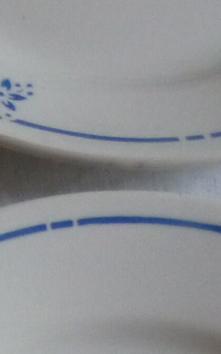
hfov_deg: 6.6
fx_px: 1813
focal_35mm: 188
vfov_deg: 10.6
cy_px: 593
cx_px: -328
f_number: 2.8
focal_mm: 5.5
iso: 250
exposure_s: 1/30
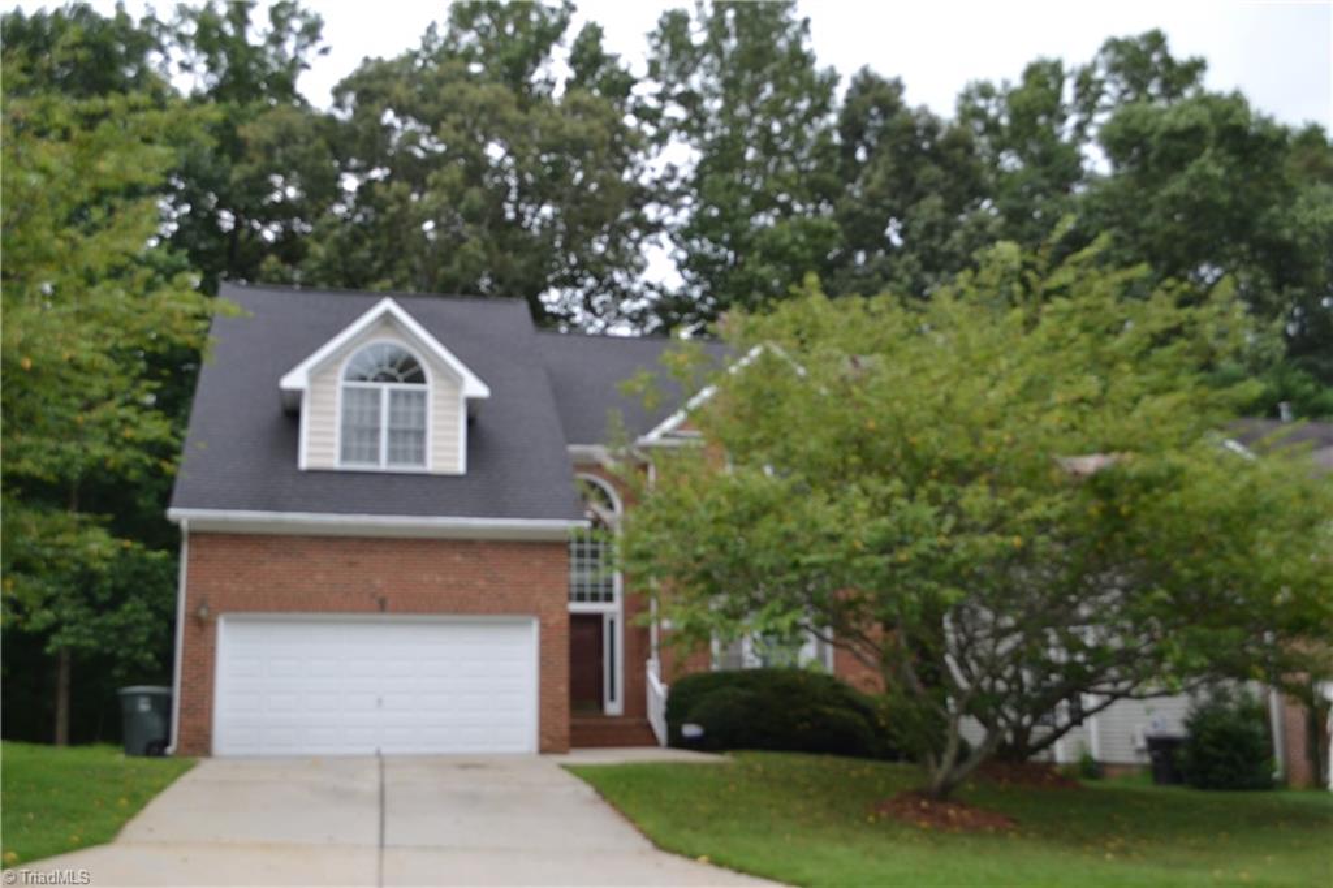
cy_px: 444
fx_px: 1332
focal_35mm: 36
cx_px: 666
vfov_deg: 36.8
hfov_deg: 53.1
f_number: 5.6
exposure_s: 1/125
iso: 125
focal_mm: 24
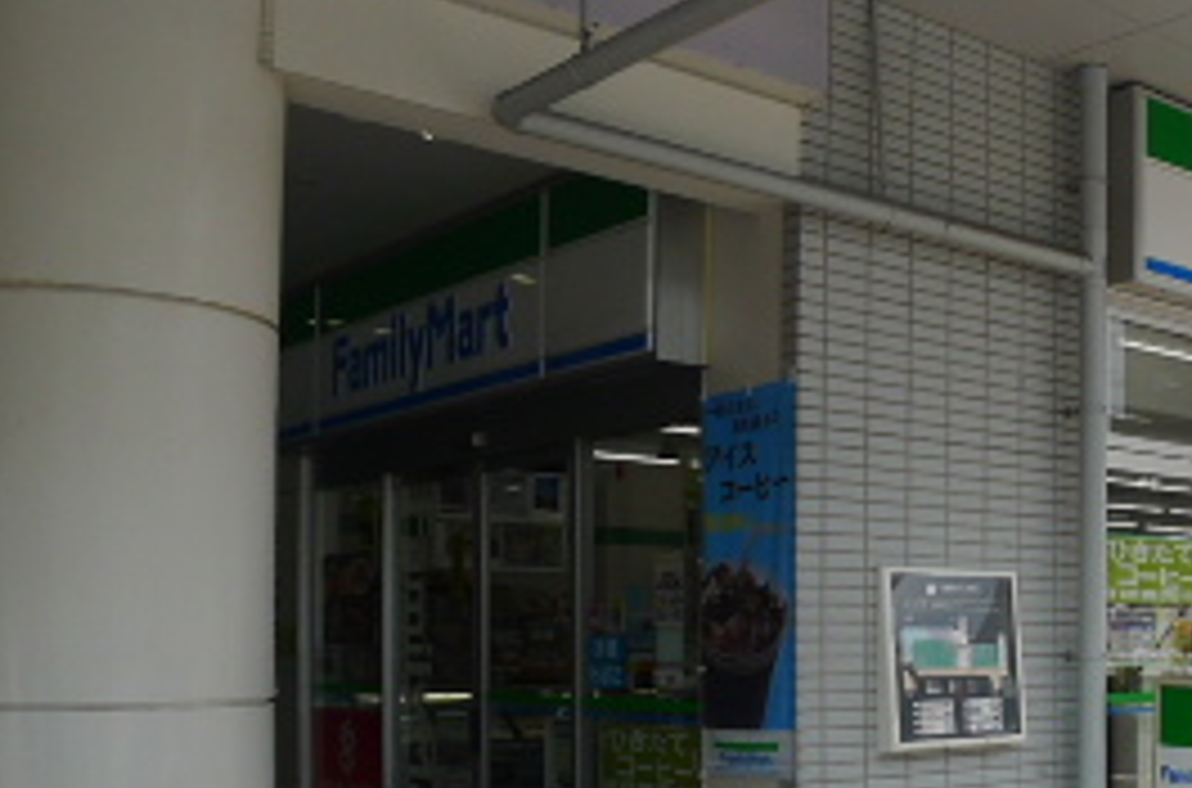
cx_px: 1192
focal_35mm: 58
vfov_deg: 22.9
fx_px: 1915
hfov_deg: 31.9
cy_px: 635
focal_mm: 5.1
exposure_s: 1/400
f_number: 4
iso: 80
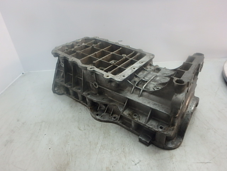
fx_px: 138
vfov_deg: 63.4
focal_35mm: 21
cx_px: 114
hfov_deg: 79.0
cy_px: 86
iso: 200
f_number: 3.5
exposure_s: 1/30
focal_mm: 3.7
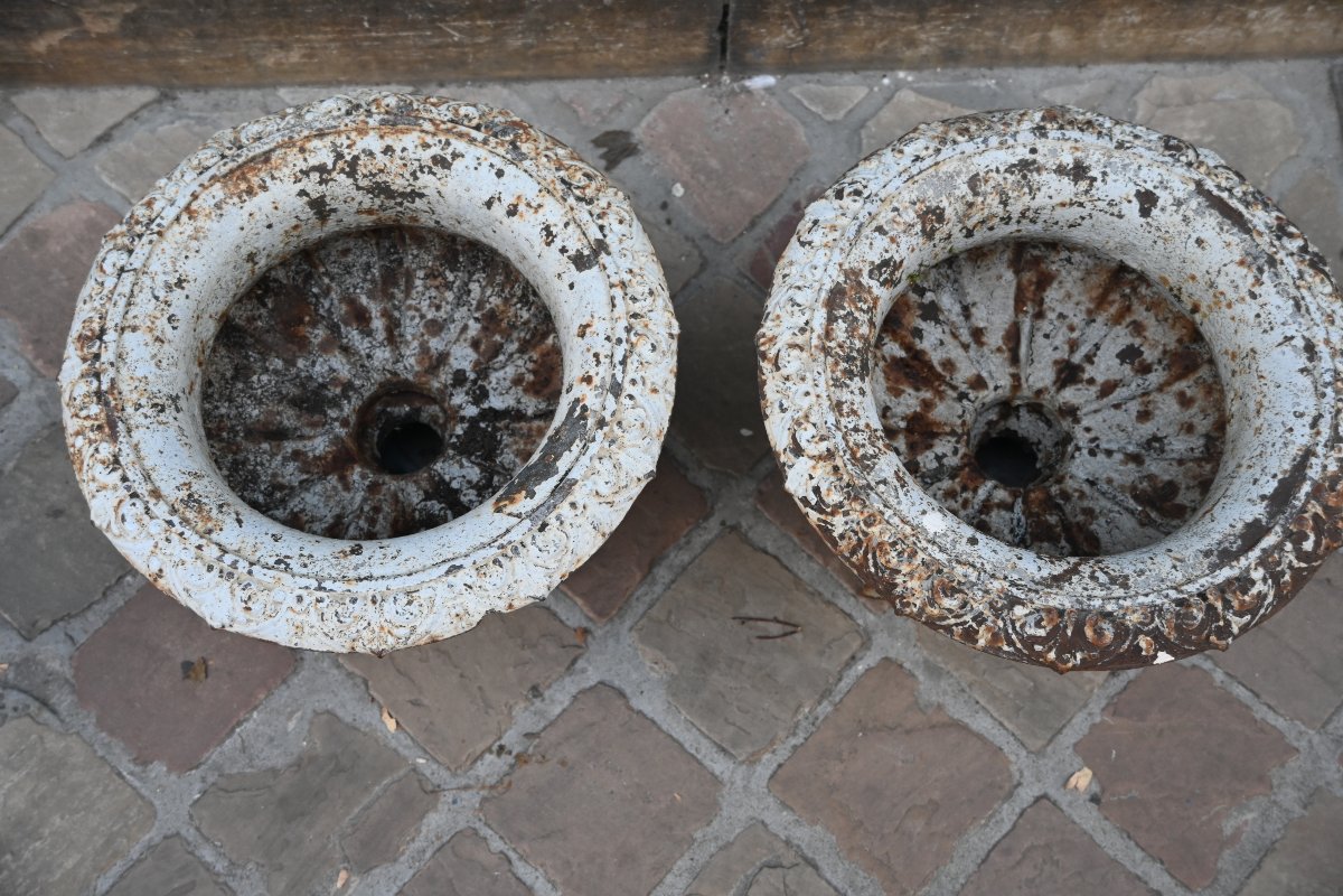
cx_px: 672
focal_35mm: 42
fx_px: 1567
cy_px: 448
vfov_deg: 31.9
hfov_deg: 46.4
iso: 450
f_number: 3.8
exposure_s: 1/125
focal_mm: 28
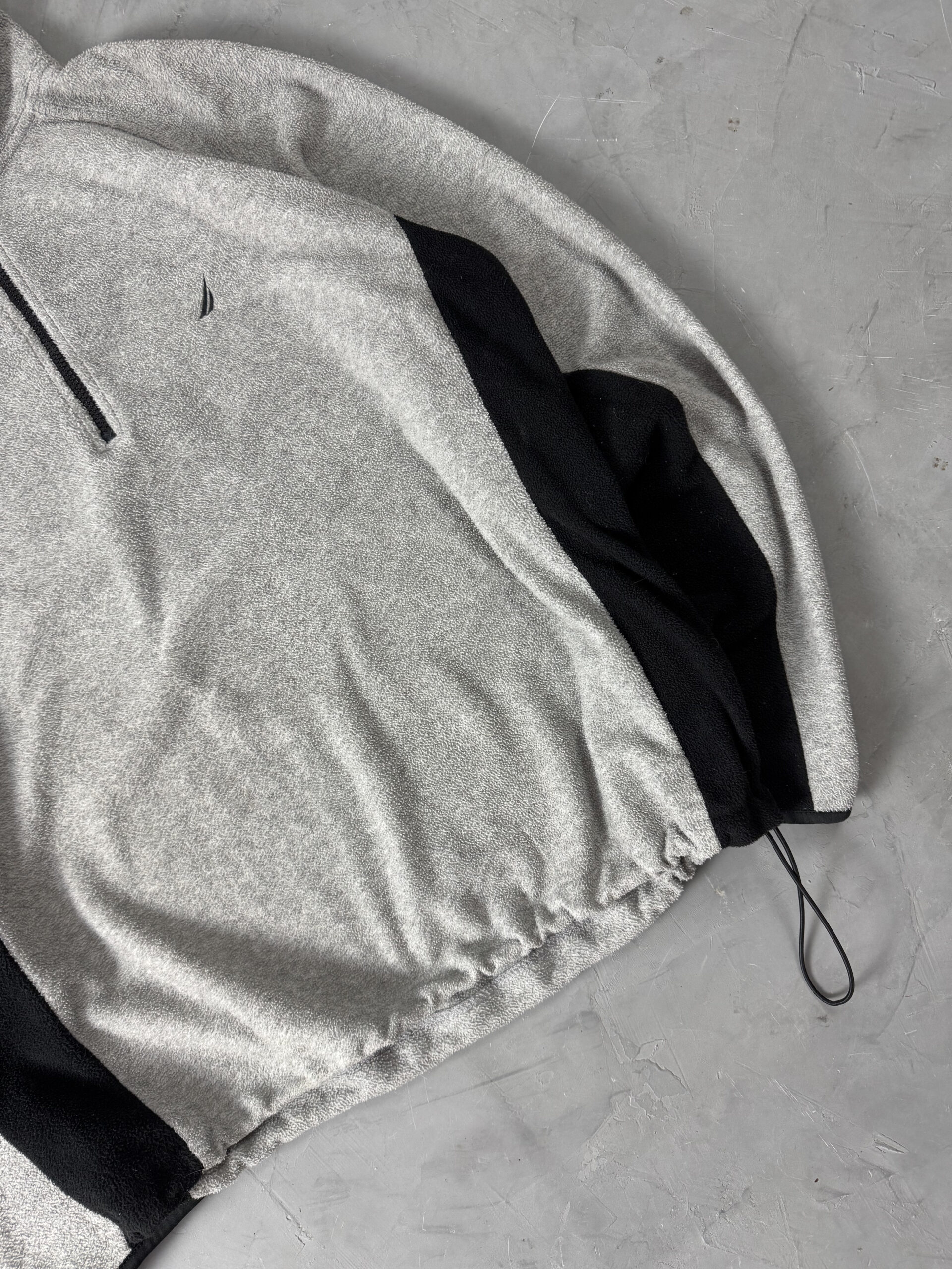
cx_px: 476
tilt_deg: -85.5
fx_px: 880
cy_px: 634
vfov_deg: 71.6
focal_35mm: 24
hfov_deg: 56.8
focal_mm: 6.76
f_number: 1.78
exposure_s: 1/60
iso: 160
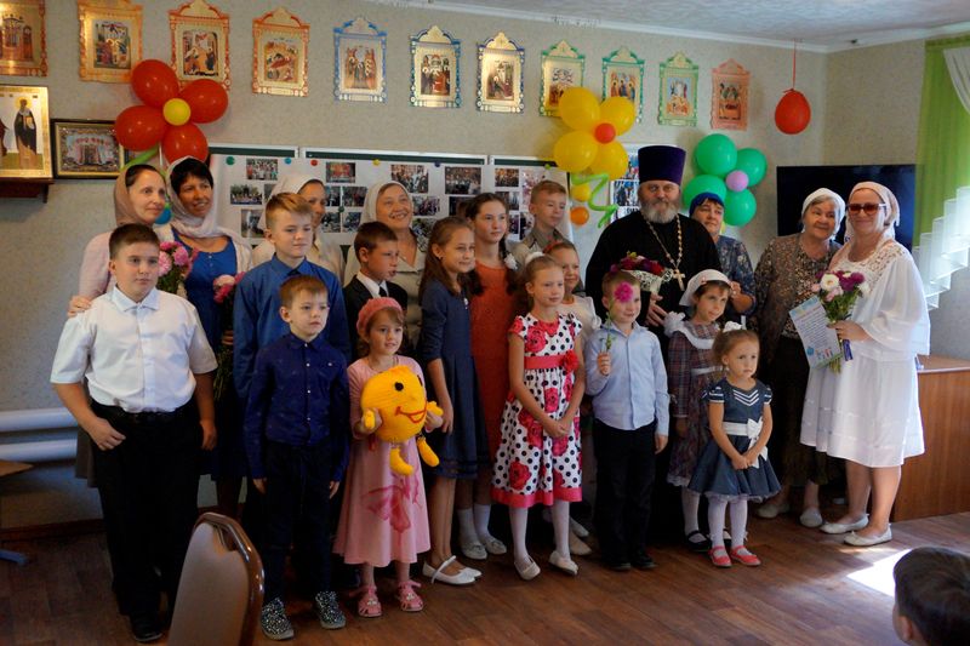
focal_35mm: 38
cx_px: 485
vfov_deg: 35.5
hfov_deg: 51.3
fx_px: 1010
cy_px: 323
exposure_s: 1/125
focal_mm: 25
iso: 3200
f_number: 4.5
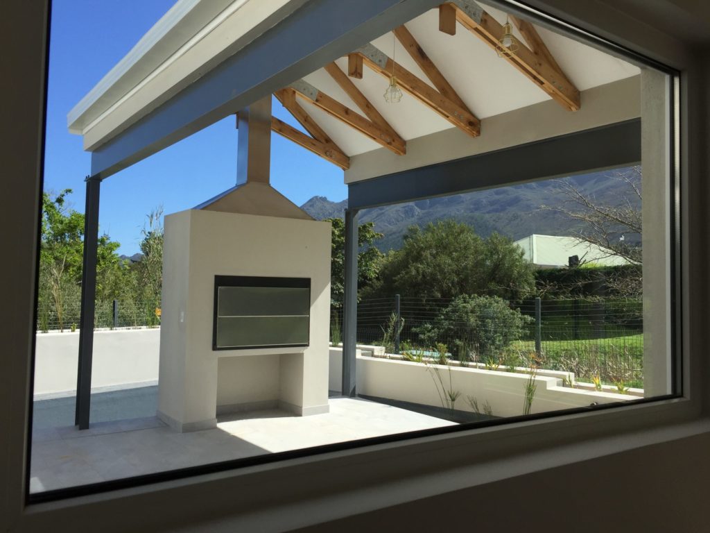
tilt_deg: +3.0
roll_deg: -0.6
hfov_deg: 61.7
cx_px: 355
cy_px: 266
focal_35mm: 29
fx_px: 595
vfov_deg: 48.2
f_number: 2.2
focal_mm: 4.15
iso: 32
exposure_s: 1/1412
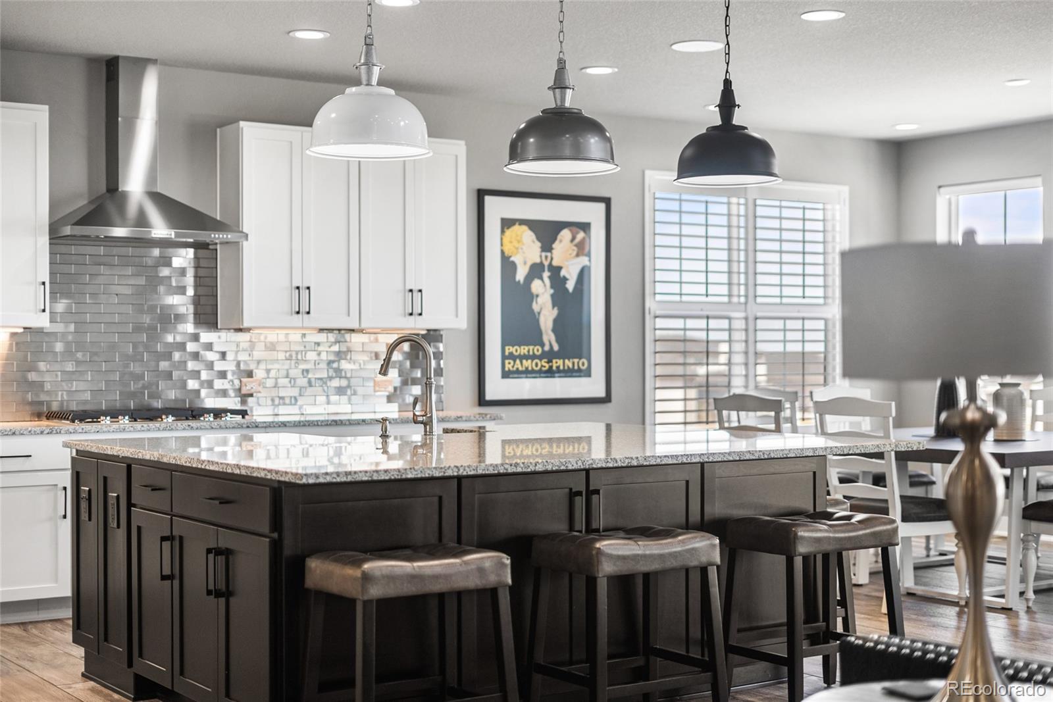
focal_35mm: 50
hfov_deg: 39.6
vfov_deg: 27.0
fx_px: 1463
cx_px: 526
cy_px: 351
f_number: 1.8
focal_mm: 50
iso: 200
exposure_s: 1/3200
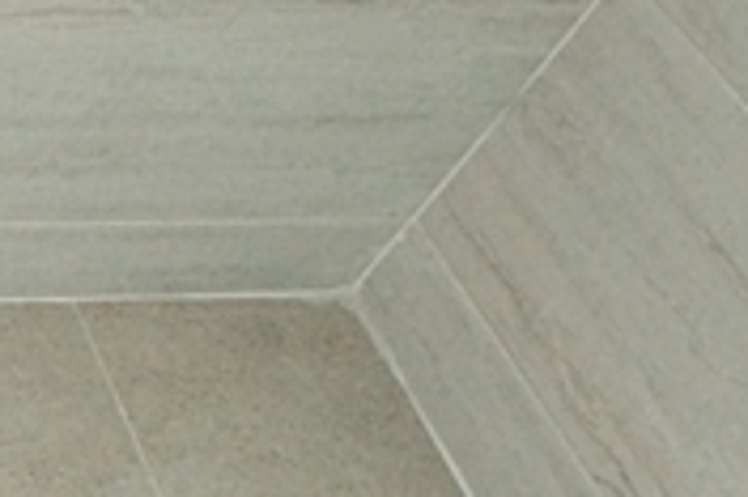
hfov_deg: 19.1
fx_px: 1412
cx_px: -722
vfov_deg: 19.7
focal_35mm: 68
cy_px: 421
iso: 3200
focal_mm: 10
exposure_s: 1/250
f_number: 9
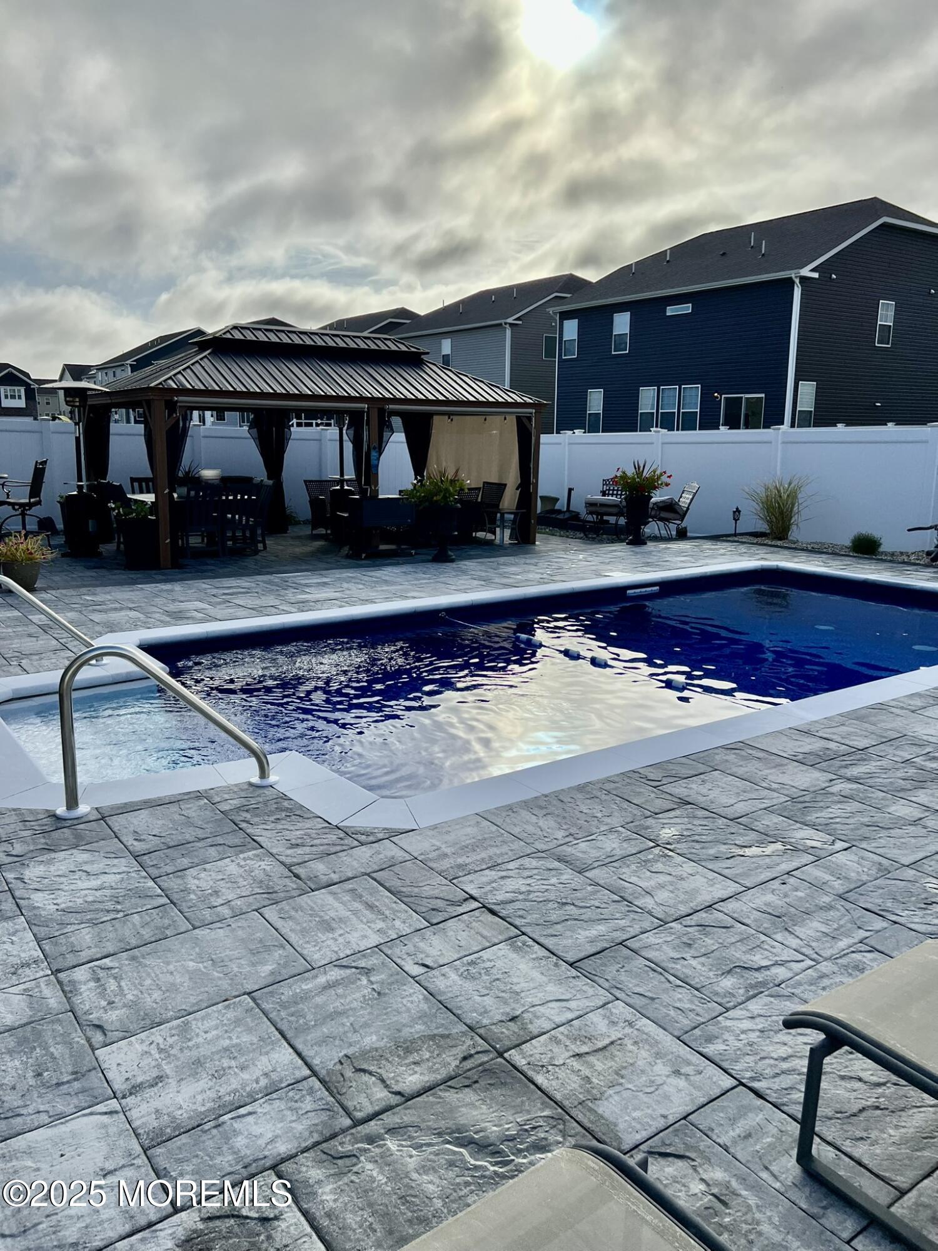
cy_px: 626
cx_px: 469
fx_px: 939
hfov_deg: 53.1
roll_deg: +1.0
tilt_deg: -11.6
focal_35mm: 26
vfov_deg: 67.3
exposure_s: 1/8000
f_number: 1.5
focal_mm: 5.7
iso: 50
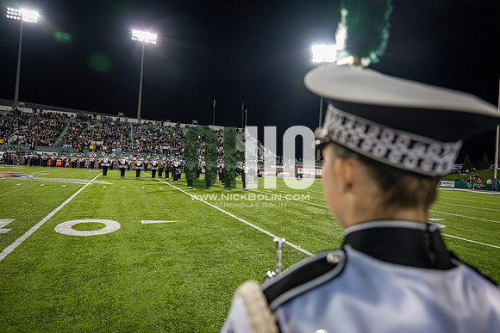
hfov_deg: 73.7
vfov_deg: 53.2
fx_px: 333
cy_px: 166
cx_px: 250
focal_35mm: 24
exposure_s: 1/500
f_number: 3.2
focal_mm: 24
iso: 1250
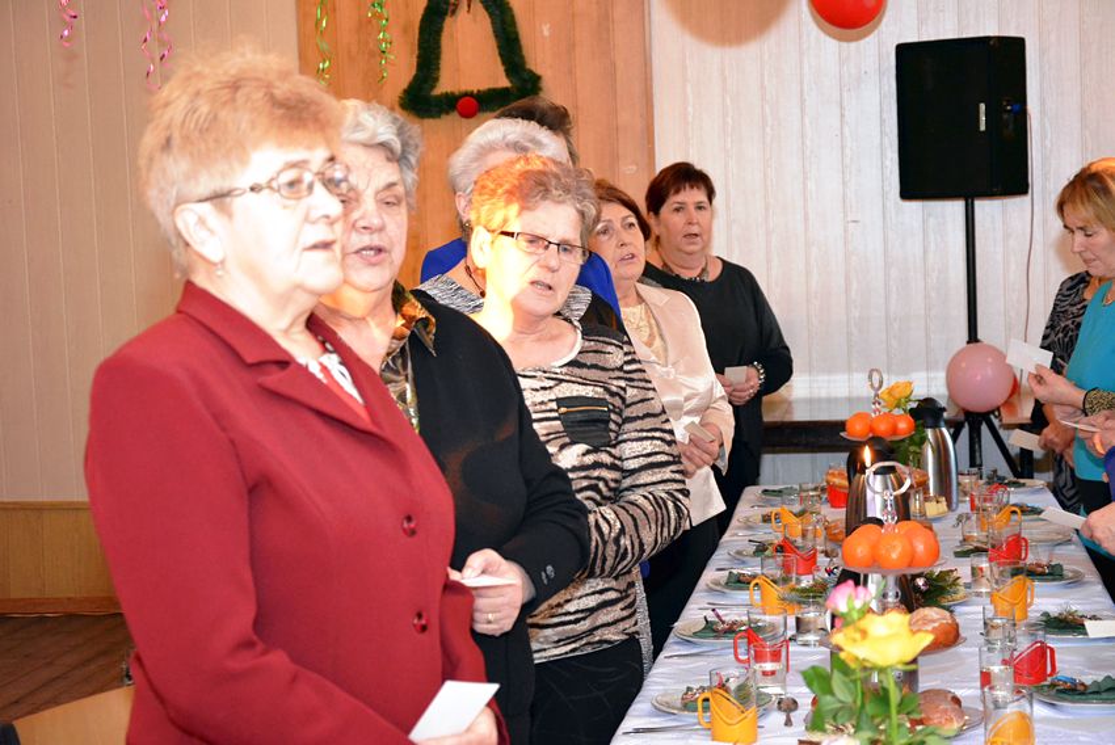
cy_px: 372
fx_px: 2324
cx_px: 558
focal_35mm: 75
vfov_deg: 18.2
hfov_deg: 27.0
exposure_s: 1/60
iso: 3200
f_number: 5
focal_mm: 50
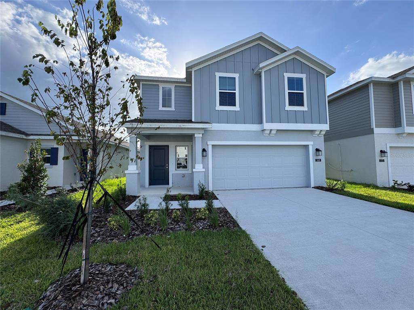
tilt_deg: +2.6
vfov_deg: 85.7
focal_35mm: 14
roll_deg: +1.2
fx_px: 167
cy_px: 155
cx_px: 207
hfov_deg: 102.1
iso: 50
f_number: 2.2
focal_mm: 2.22
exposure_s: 1/1110
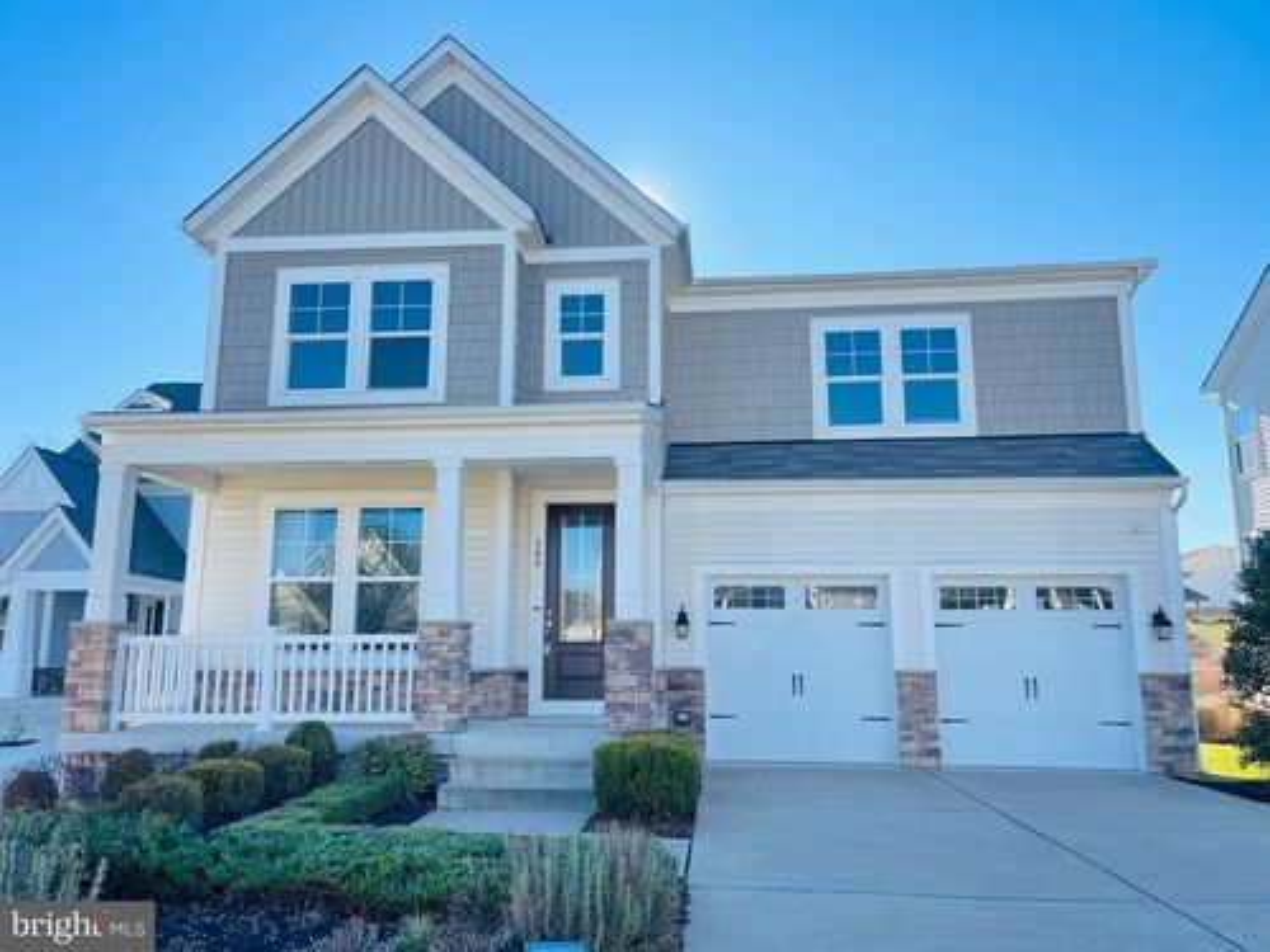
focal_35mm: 26
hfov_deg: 67.3
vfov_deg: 53.1
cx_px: 635
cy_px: 476
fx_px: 954
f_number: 1.6
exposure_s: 1/813
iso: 50
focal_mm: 5.1
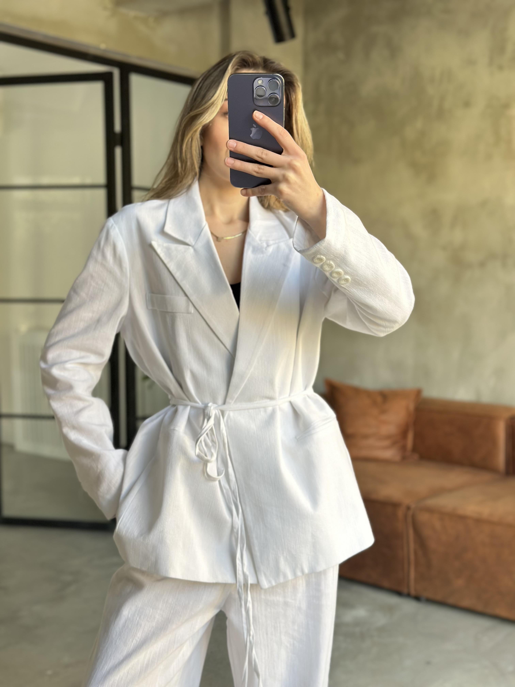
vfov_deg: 39.7
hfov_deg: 30.3
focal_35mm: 48
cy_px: 344
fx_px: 952
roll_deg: -0.5
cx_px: 258
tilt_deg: -24.4
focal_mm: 6.86
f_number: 1.78
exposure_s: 1/67
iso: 125
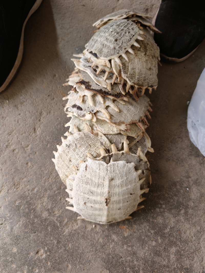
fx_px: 182
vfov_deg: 73.9
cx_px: 102
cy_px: 136
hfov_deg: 58.9
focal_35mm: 23
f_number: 1.5
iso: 1000
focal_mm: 6.75
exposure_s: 1/95.4
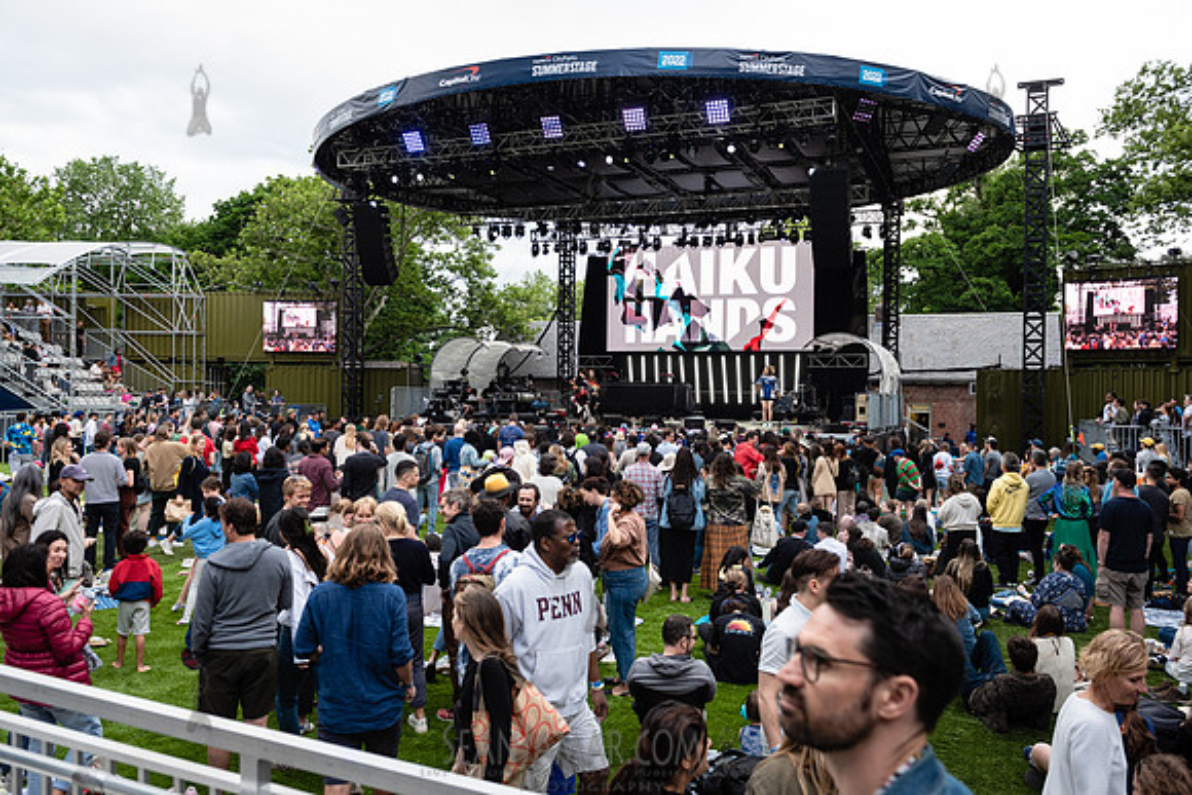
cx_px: 596
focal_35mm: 29
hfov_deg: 63.6
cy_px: 398
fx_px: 960
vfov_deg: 45.0
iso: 500
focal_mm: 29
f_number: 4.5
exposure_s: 1/400
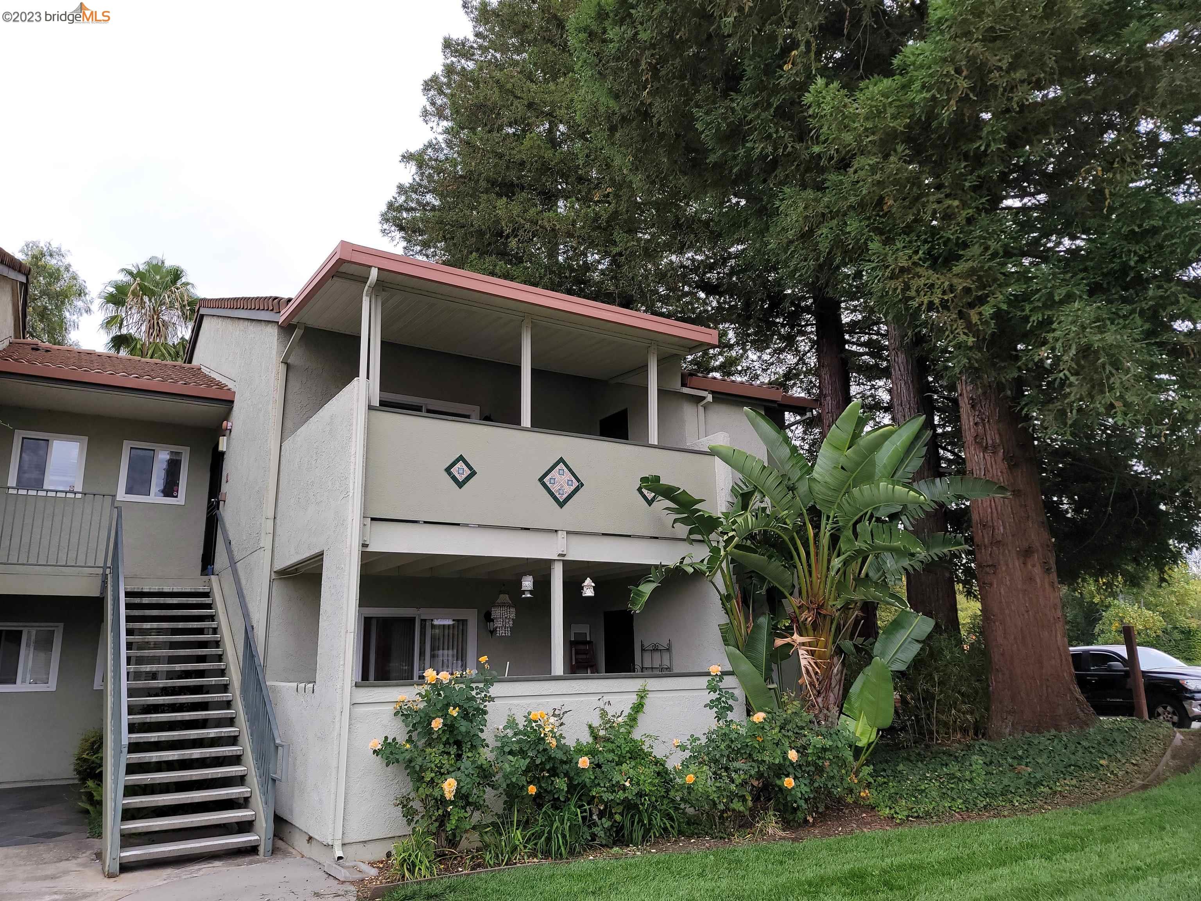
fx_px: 867
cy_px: 450
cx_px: 600
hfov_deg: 69.4
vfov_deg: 54.9
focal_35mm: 25
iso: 25
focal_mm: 7
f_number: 1.8
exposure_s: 1/120
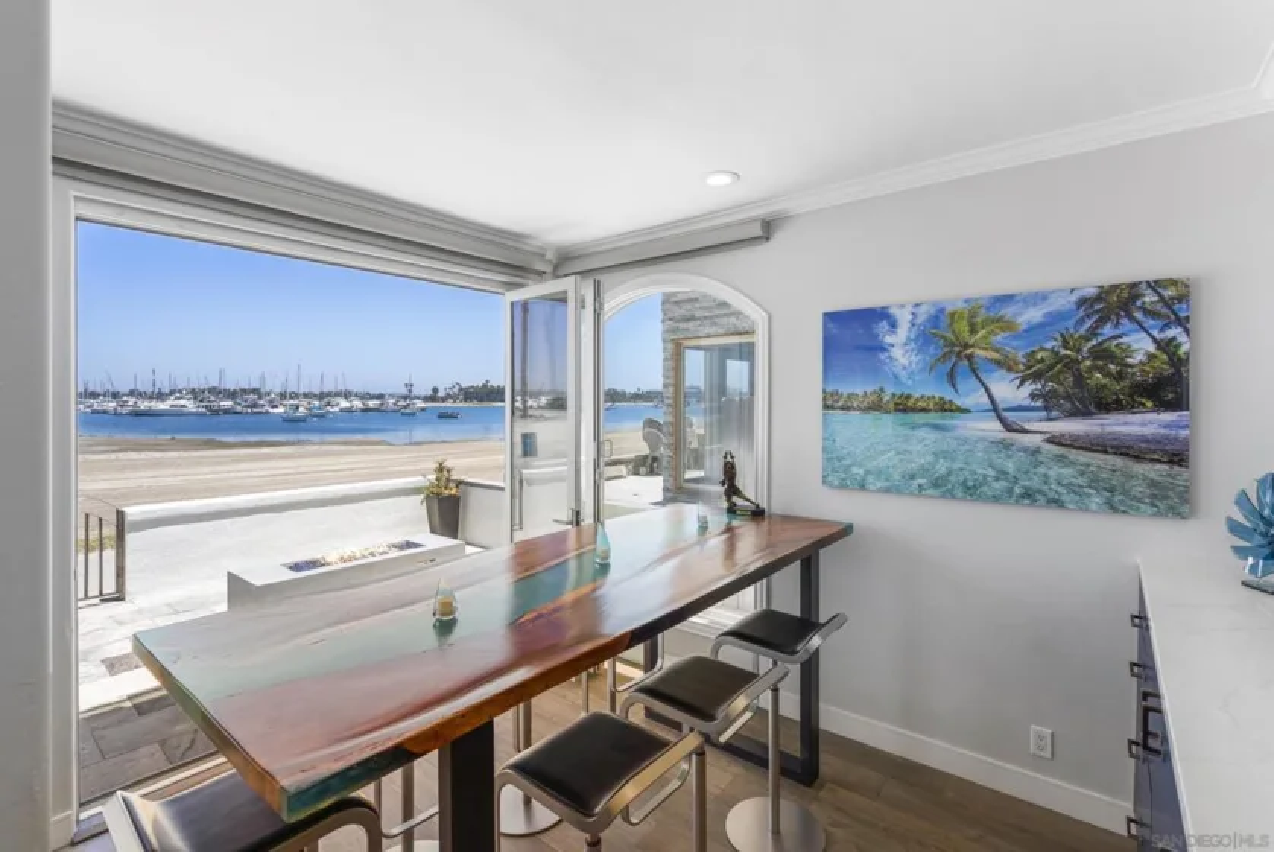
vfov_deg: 73.8
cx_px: 637
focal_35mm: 16
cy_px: 426
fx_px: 567
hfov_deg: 96.7
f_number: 8
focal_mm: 16
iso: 500
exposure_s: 1/50
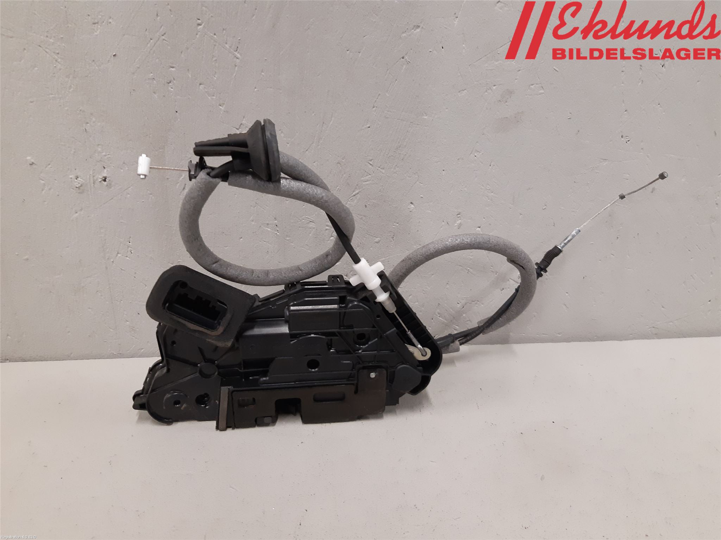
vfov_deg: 53.1
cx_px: 360
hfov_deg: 67.3
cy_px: 270
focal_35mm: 26
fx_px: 542
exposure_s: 1/50
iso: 200
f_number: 1.7
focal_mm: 3.93
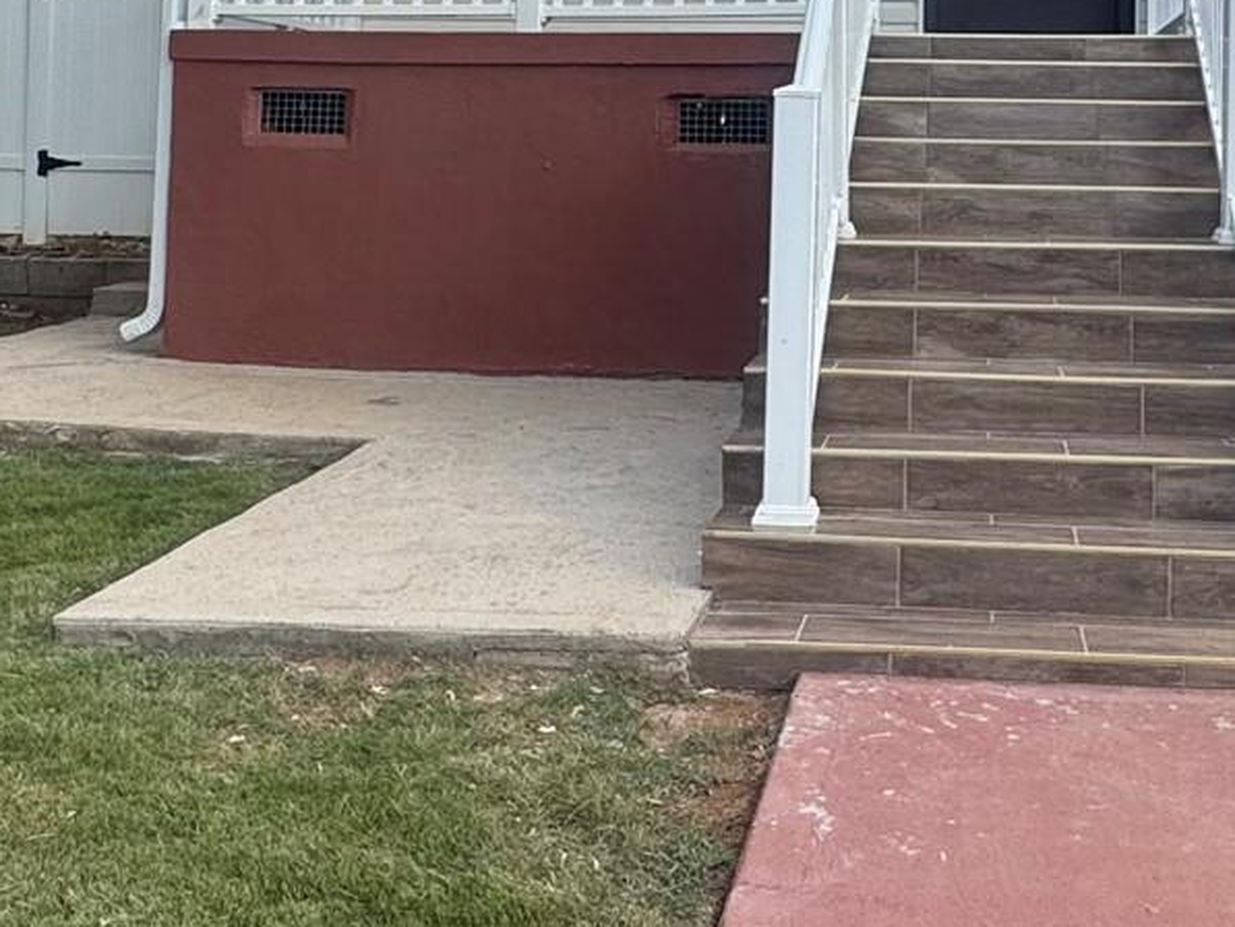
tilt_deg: +2.1
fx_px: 1713
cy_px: 85
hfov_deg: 39.2
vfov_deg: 29.0
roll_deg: -2.0
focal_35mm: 48
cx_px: 821
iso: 40
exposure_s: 1/482
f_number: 2.2
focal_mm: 2.22
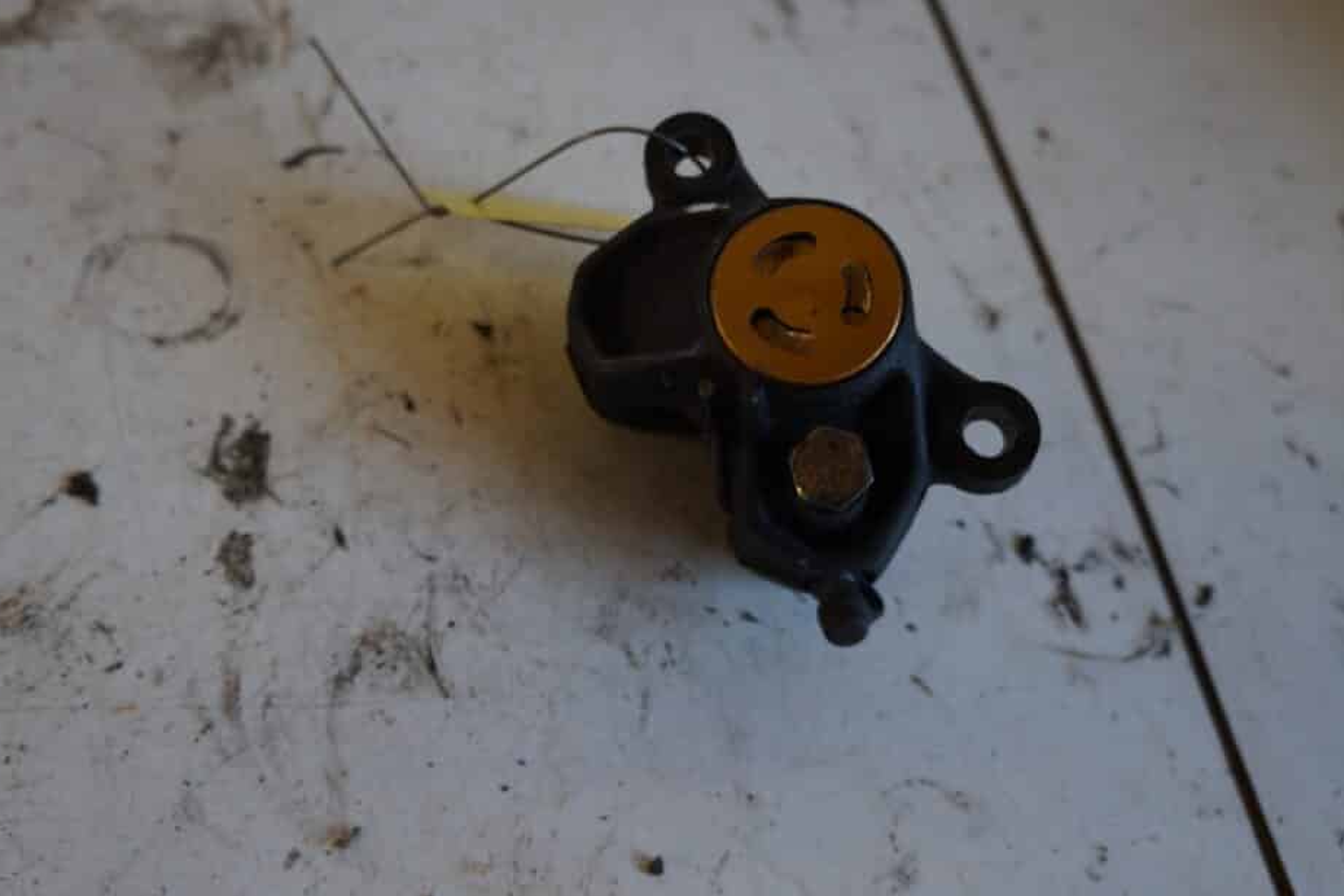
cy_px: 403
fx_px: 1120
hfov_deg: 61.8
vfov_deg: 43.6
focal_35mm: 30
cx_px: 606
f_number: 3.5
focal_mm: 18
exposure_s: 1/60
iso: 125
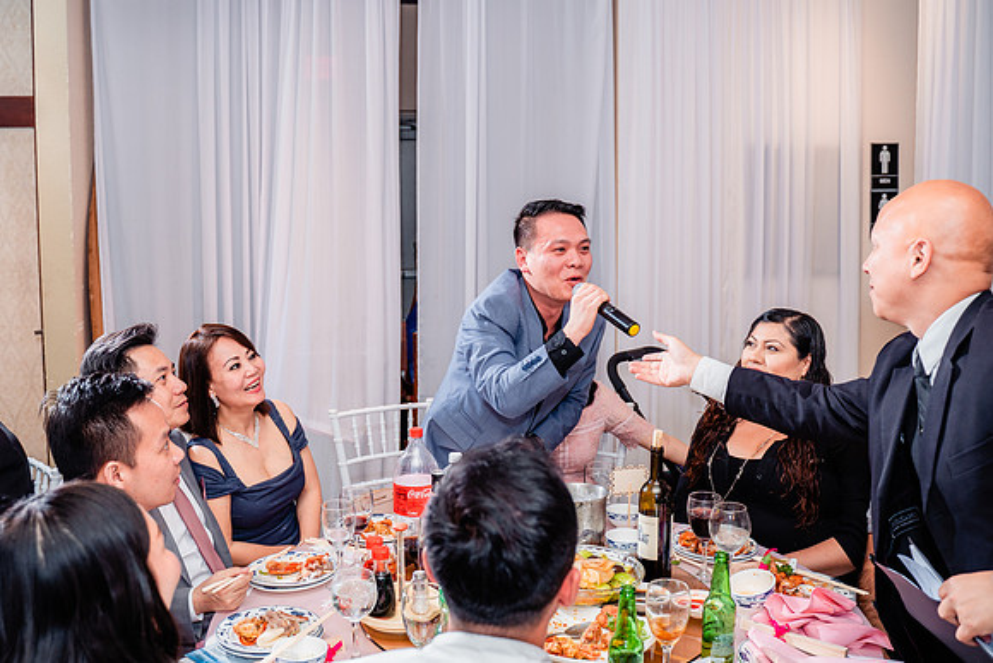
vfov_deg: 39.0
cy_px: 271
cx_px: 449
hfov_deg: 56.0
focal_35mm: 34
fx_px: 931
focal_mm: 28
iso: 640
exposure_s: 1/160
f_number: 3.5
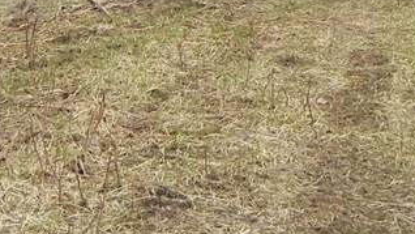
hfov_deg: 18.8
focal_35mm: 114
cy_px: -203
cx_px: 183
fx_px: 1255
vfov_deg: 10.0
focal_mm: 4.6
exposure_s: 1/286
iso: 160
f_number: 5.6
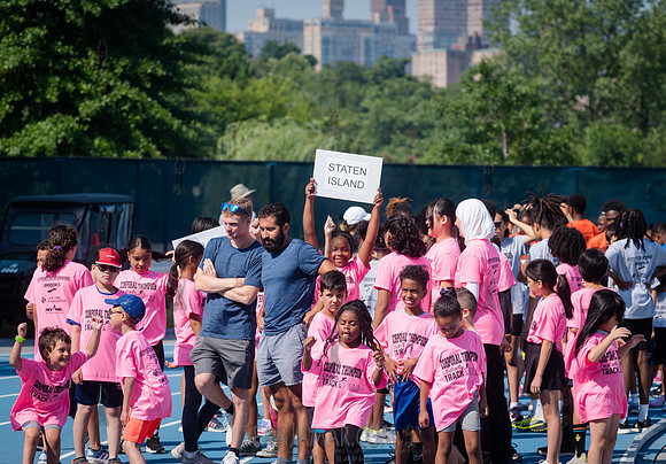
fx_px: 3539
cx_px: 332
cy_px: 212
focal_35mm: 189
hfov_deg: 10.7
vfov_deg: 7.5
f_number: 5
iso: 200
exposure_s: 1/1000
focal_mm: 145
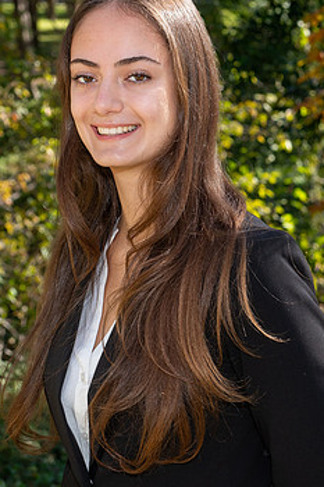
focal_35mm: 118
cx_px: 126
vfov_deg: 17.4
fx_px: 1594
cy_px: 218
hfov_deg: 11.6
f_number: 6.3
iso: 400
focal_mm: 56
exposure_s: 1/160
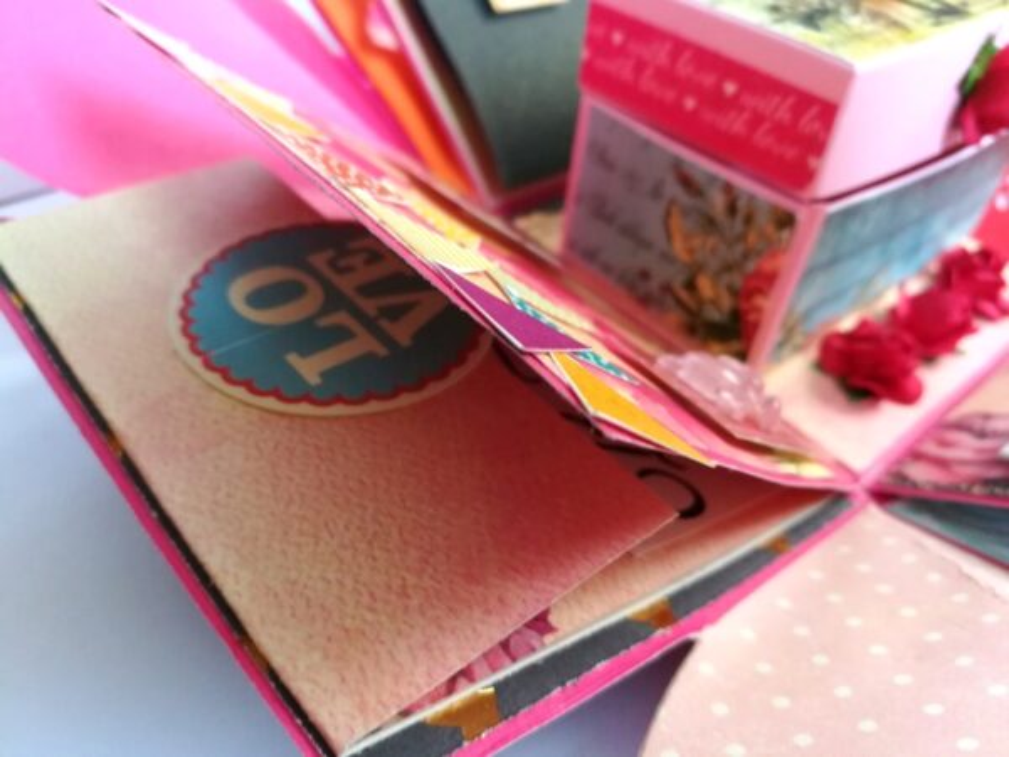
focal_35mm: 26
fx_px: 758
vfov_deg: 53.1
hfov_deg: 67.3
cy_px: 378
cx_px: 504
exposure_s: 1/33.3
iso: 200
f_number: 2.2
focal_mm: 3.83
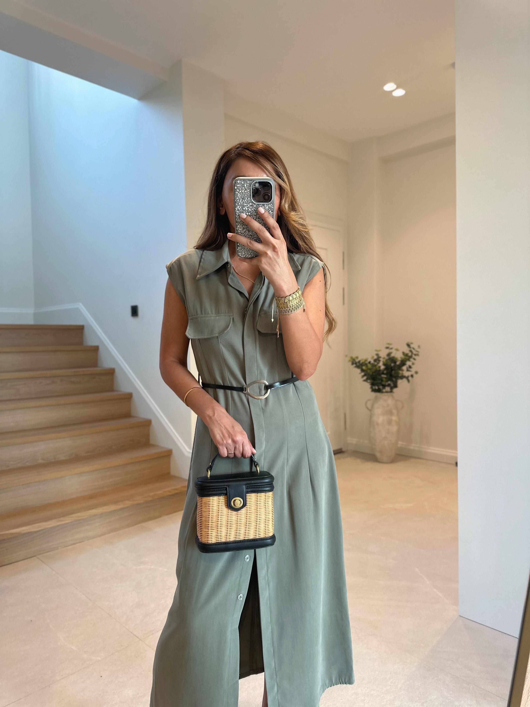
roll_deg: +0.4
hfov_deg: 56.8
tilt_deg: -33.4
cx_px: 265
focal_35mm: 24
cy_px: 354
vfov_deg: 71.6
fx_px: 490
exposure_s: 1/100
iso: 125
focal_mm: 6.86
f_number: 1.78
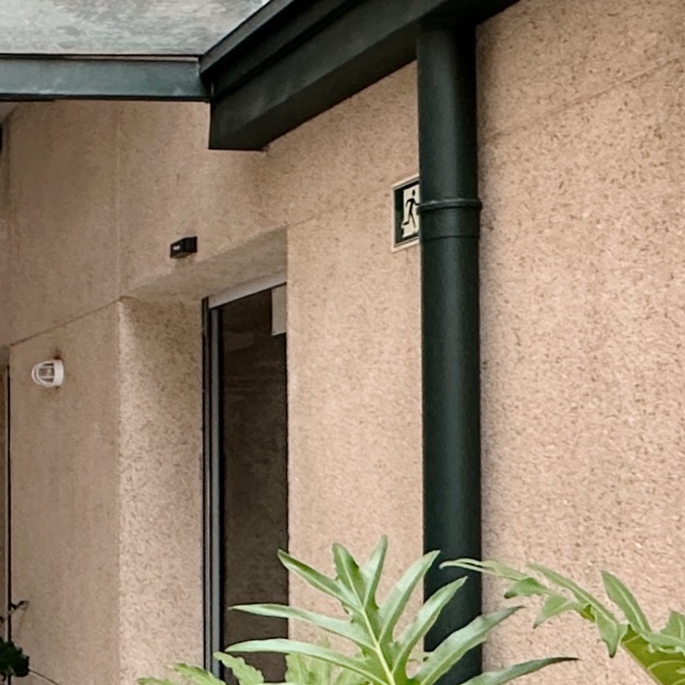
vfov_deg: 25.9
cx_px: -346
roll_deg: +0.1
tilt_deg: +1.0
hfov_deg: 21.7
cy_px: 478
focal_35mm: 66
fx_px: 1478
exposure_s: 1/99
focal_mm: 2.22
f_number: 2.2
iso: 200
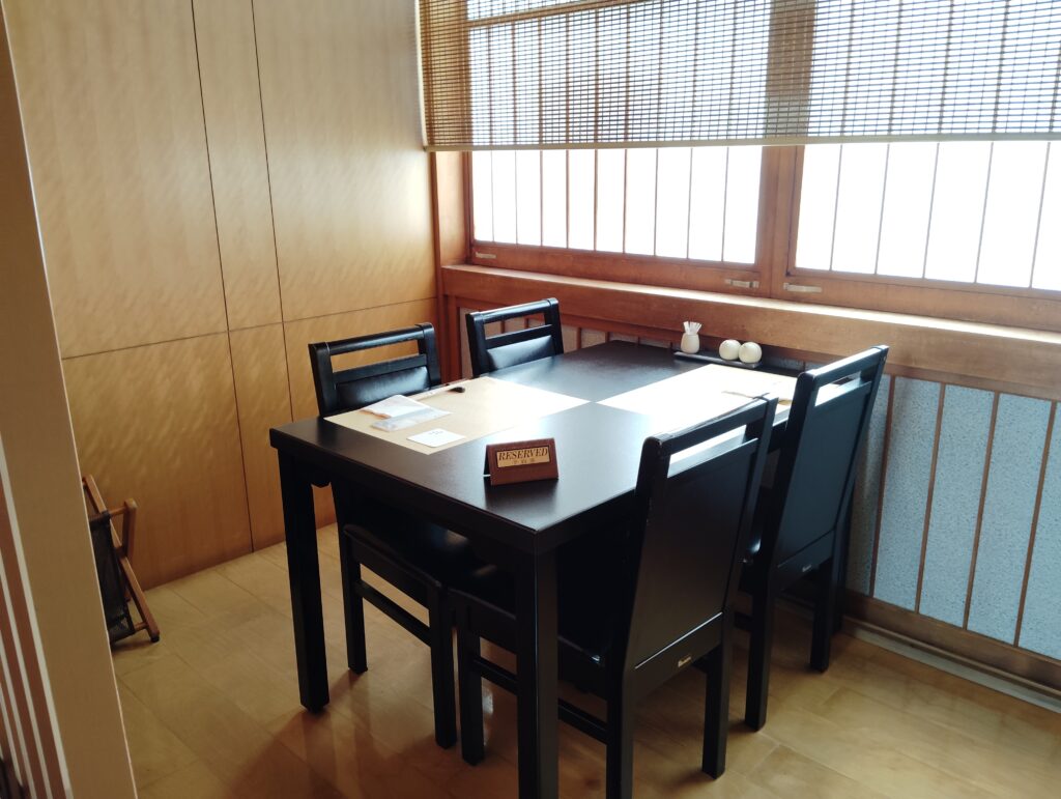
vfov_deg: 49.9
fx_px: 859
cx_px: 530
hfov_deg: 63.4
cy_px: 400
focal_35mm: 28
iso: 483
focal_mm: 4.22
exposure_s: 1/100
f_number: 1.8
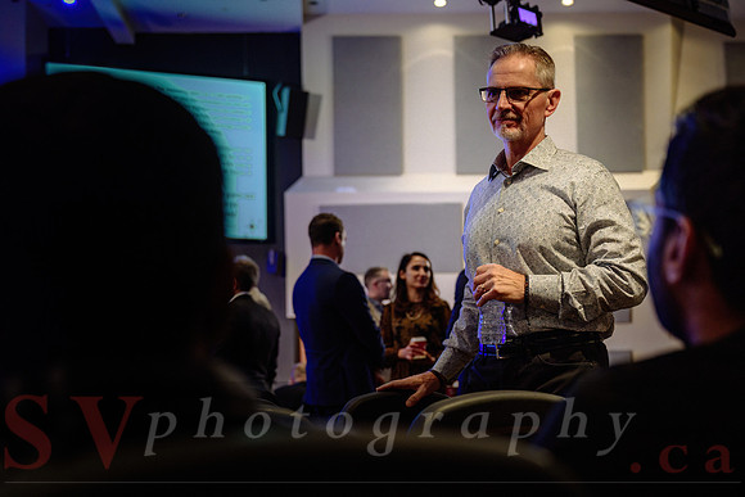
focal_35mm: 47
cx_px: 372
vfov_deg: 28.7
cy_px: 291
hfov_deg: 42.0
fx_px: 969
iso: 1600
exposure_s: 1/80
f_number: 2.8
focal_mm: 40
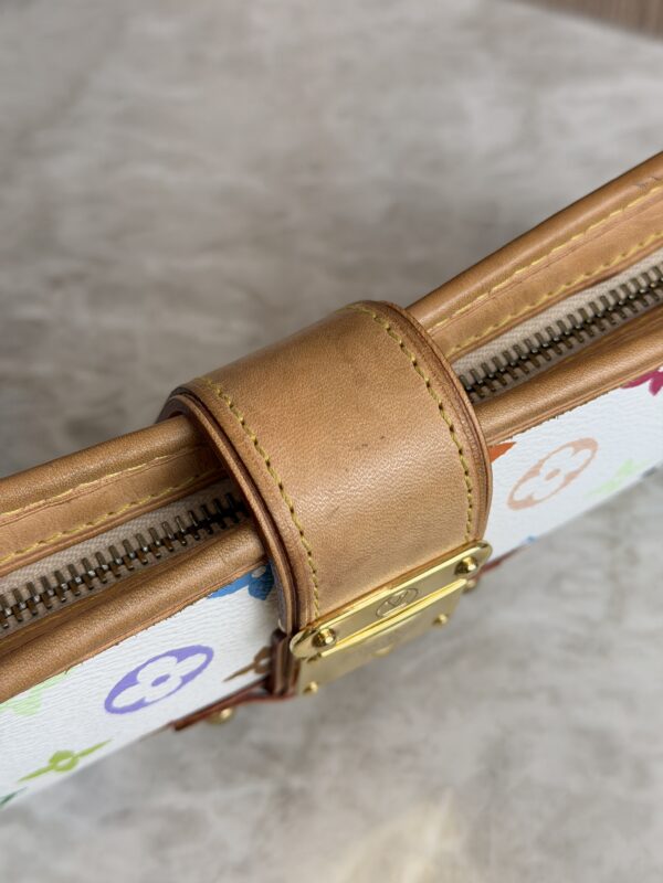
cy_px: 442
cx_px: 332
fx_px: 1226
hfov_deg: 30.3
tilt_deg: -50.7
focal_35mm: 48
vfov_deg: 39.7
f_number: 1.78
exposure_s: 1/120
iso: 64
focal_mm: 6.76
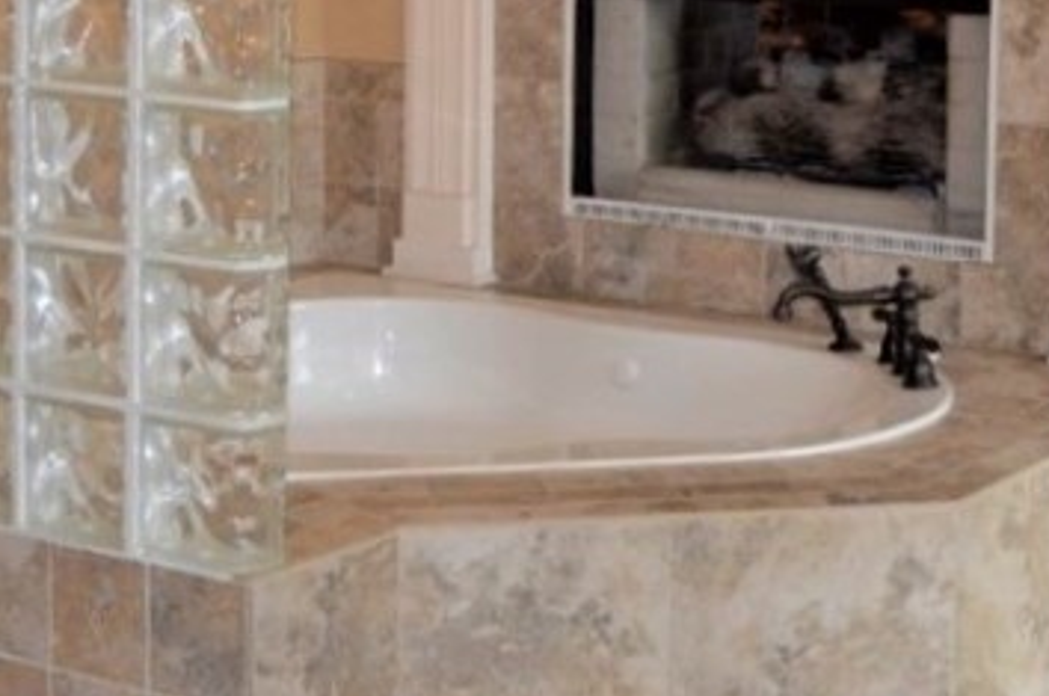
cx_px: 754
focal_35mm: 83
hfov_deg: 24.3
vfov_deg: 16.0
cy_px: -27
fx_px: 2415
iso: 400
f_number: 4
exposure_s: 1/80
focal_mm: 18
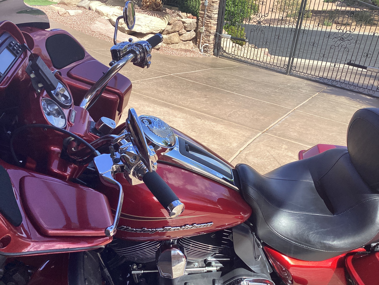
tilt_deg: -33.2
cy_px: 142
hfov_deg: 58.4
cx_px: 190
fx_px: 339
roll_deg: -6.8
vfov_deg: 45.4
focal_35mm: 31
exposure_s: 1/747
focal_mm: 3.3
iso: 25
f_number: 2.4
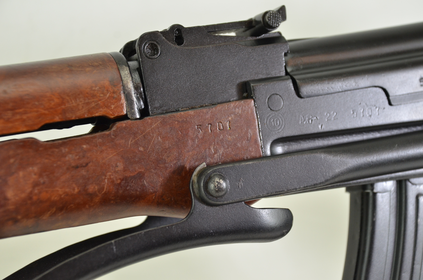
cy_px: 140
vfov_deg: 14.6
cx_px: 212
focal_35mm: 93
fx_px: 1090
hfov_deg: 22.0
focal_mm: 62
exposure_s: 1/125
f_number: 5
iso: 800
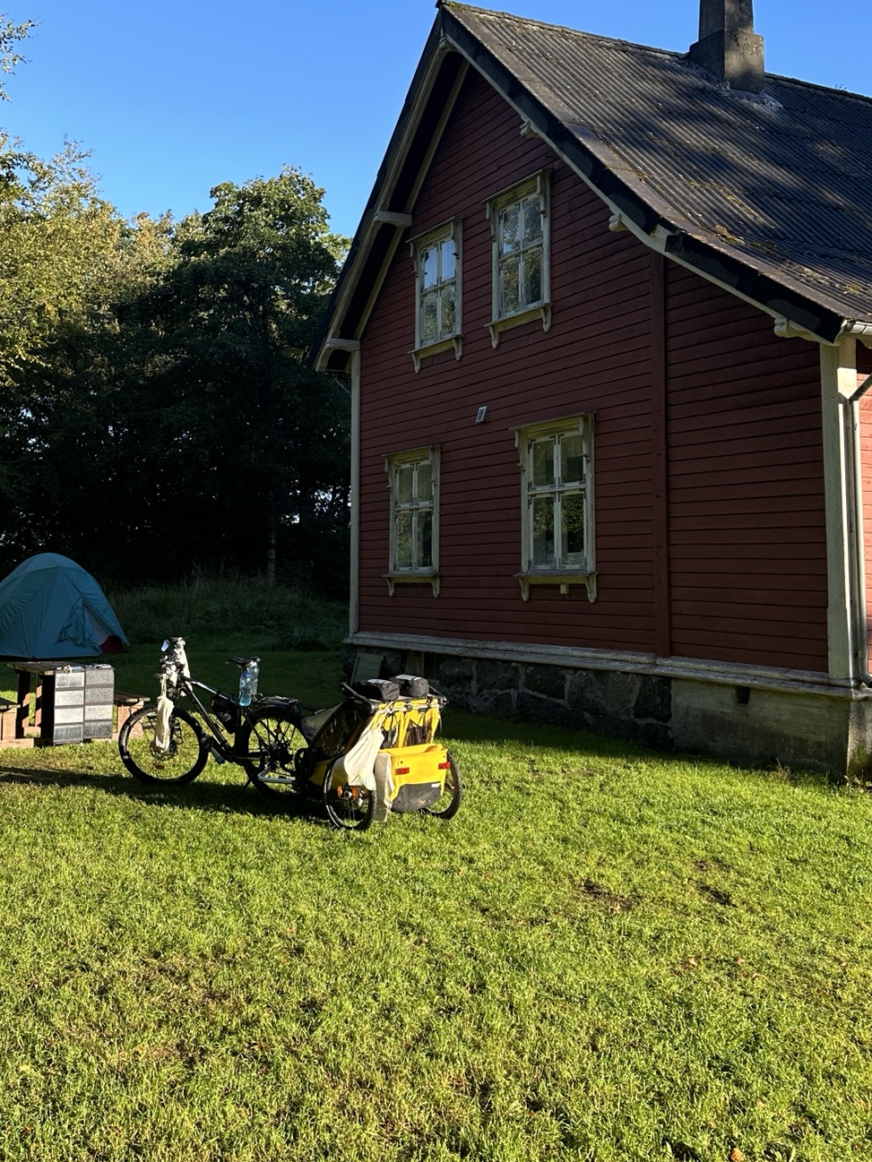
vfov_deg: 49.8
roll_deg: -2.2
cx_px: 295
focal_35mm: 37
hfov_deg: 38.3
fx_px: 1243
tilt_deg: +9.0
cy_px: 468
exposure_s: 1/1198
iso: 80
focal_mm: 6.86
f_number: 1.78
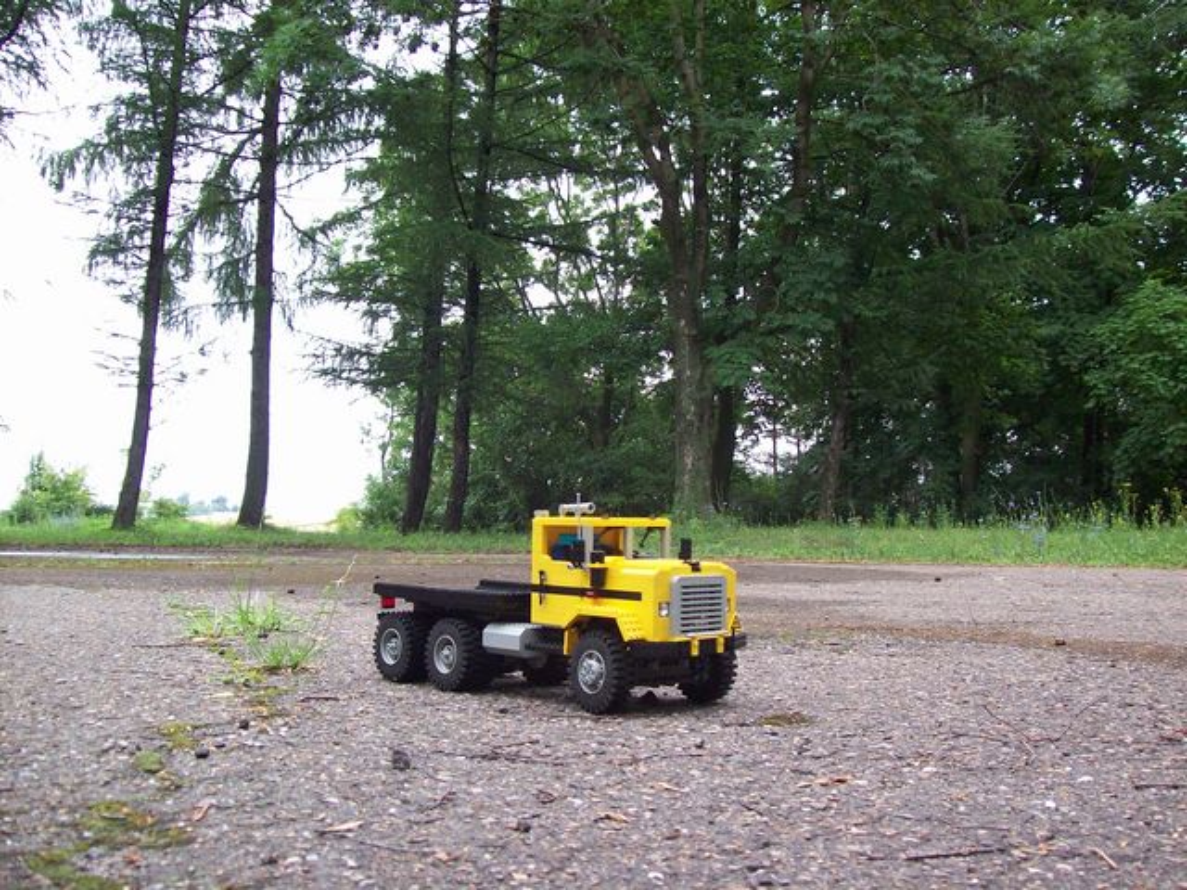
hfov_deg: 51.4
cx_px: 594
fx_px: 1234
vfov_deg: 39.7
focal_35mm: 36
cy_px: 445
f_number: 2.7
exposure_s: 1/88
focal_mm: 6
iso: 80
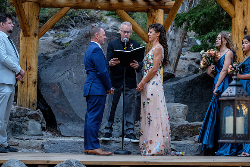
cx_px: 125
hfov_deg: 24.2
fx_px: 583
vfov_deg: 16.3
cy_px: 84
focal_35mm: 84
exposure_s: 1/100
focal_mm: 56.3
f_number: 2.8
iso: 640
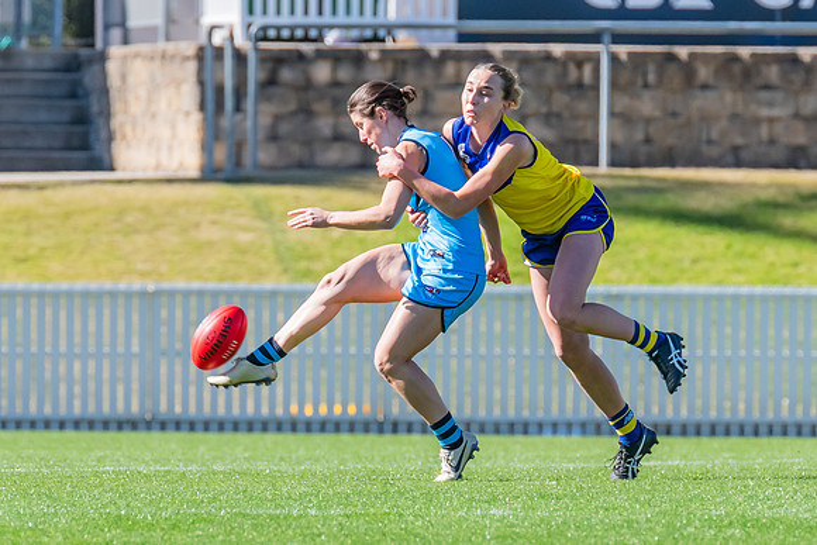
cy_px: 265
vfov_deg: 1.5
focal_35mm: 927
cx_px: 286
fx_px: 21042
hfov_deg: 2.2
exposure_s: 1/1250
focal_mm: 420
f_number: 7.1
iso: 800
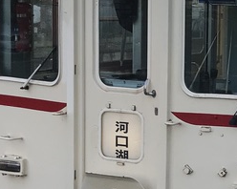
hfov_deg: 16.5
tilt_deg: -6.4
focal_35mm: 113
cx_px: 266
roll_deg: -1.7
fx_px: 792
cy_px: 100
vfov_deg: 13.6
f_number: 1.8
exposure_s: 1/156
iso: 20
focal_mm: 3.99
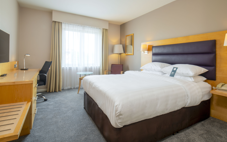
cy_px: 67
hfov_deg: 91.1
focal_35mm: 18
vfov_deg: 64.9
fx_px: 111
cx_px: 117
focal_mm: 17
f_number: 22
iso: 125
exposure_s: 8
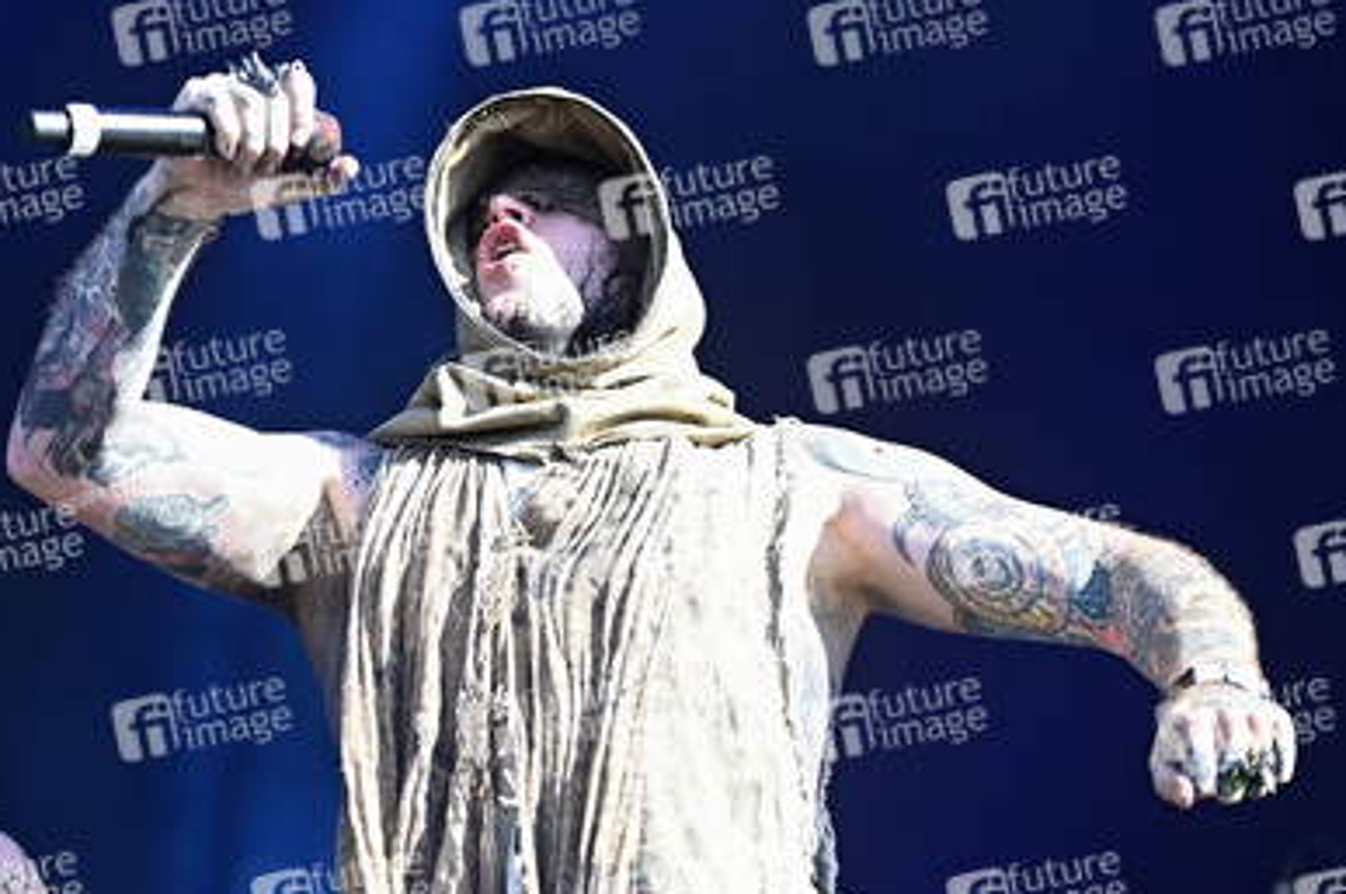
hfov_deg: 11.8
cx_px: 596
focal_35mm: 175
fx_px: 6535
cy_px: 459
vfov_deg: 7.8
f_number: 3.5
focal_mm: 150
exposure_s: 1/640
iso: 320
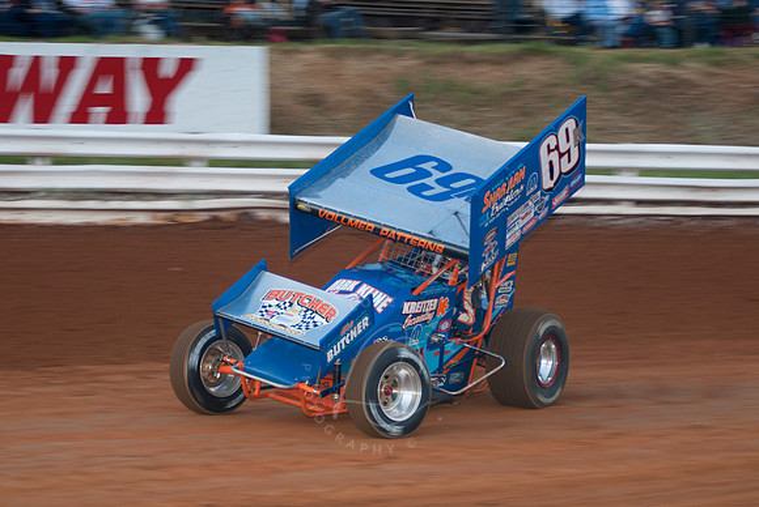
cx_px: 380
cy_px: 254
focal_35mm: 142
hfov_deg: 14.4
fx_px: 3007
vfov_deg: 9.7
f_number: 2.8
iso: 250
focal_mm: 95
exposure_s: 1/400
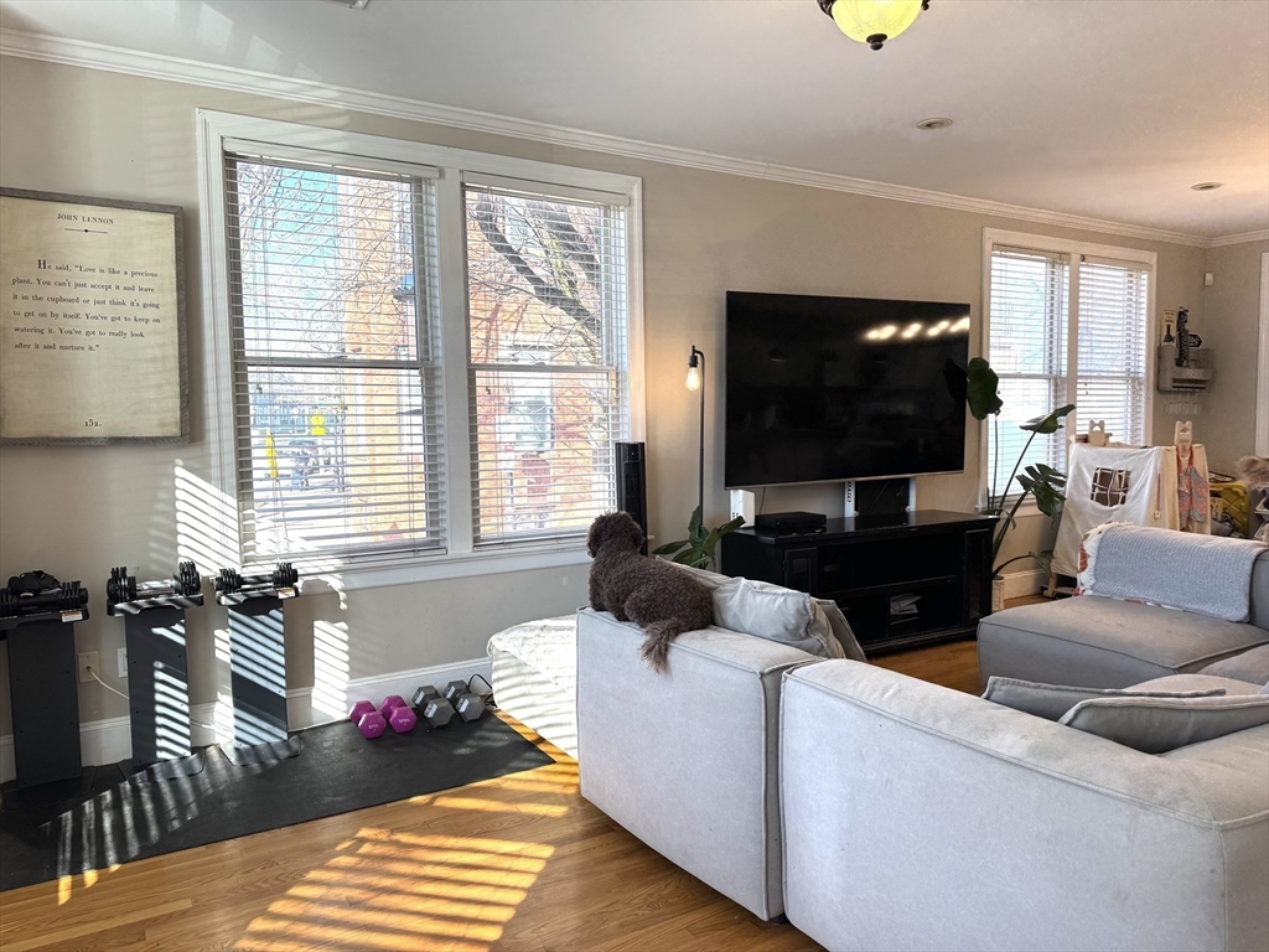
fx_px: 880
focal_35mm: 24
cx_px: 634
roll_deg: +0.7
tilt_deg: -5.0
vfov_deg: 56.8
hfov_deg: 71.6
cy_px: 476
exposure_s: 1/222
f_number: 1.78
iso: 64
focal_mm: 6.76
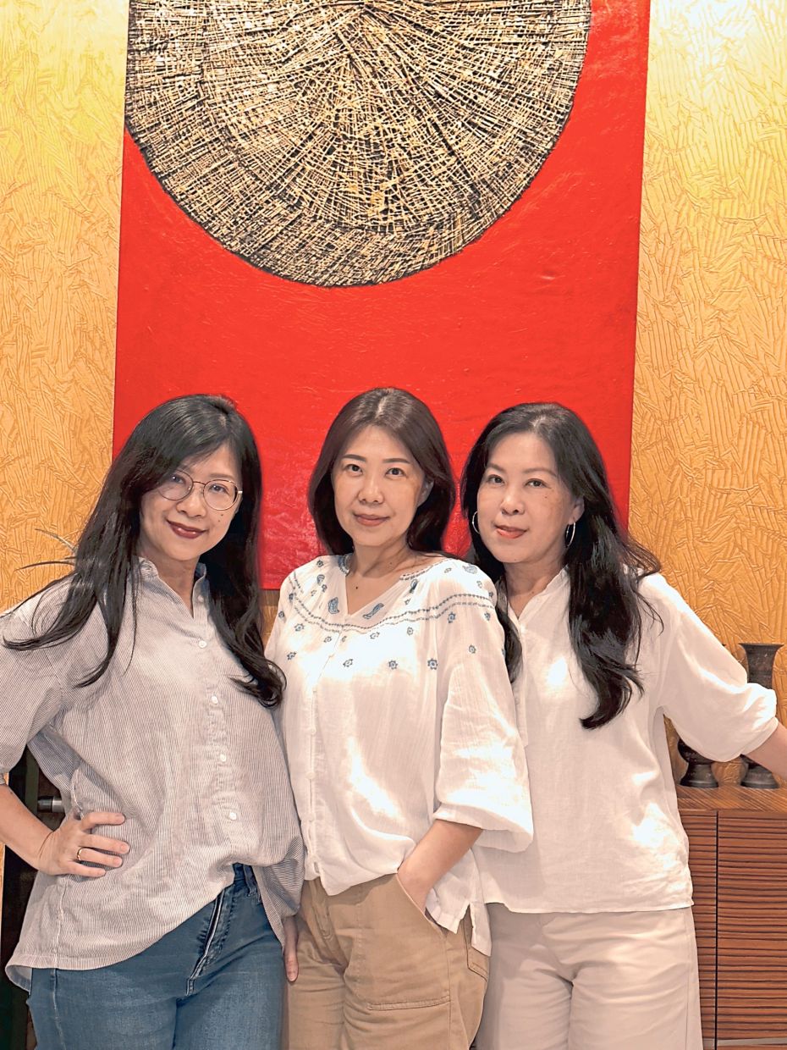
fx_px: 1455
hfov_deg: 30.3
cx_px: 394
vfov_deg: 39.7
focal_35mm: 48
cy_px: 525
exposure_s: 1/14
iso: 64
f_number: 1.78
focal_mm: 6.86
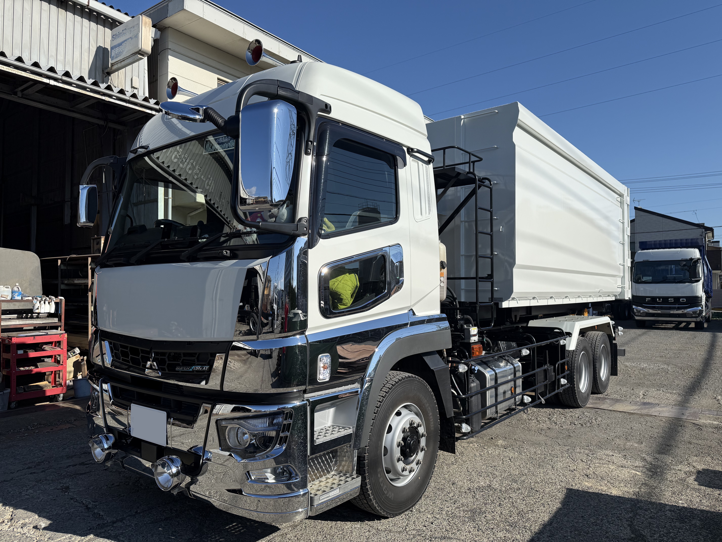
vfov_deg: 56.8
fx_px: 501
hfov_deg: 71.6
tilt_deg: +1.9
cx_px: 361
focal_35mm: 24
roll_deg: -0.4
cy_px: 271
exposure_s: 1/6173
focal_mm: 6.76
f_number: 1.78
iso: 80
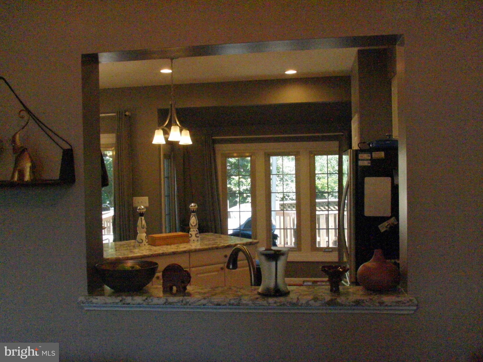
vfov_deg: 39.7
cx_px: 242
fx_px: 502
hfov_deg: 51.4
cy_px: 181
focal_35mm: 36
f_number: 4.7
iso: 1600
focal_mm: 7.3
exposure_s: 1/320
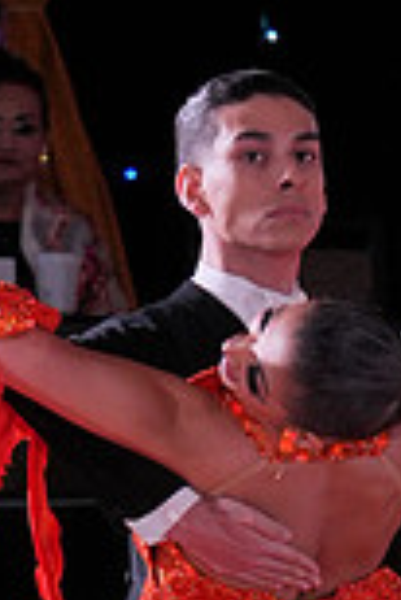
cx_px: 138
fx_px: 8301
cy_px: 783
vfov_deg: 4.1
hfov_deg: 2.8
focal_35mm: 498
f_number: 4
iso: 1250
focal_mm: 88
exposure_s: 1/400
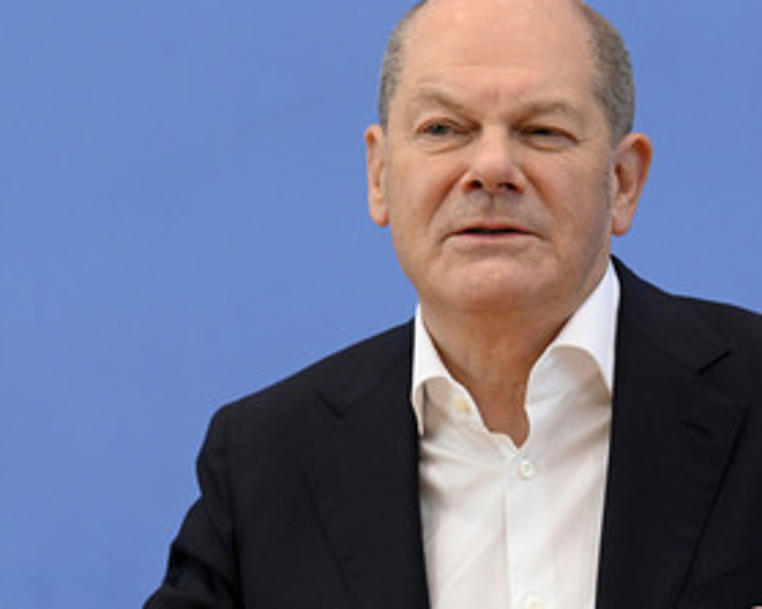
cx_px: 406
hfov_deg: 11.6
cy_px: 320
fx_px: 3765
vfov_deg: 9.2
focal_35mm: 167
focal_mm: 110
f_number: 6.3
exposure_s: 1/800
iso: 5000
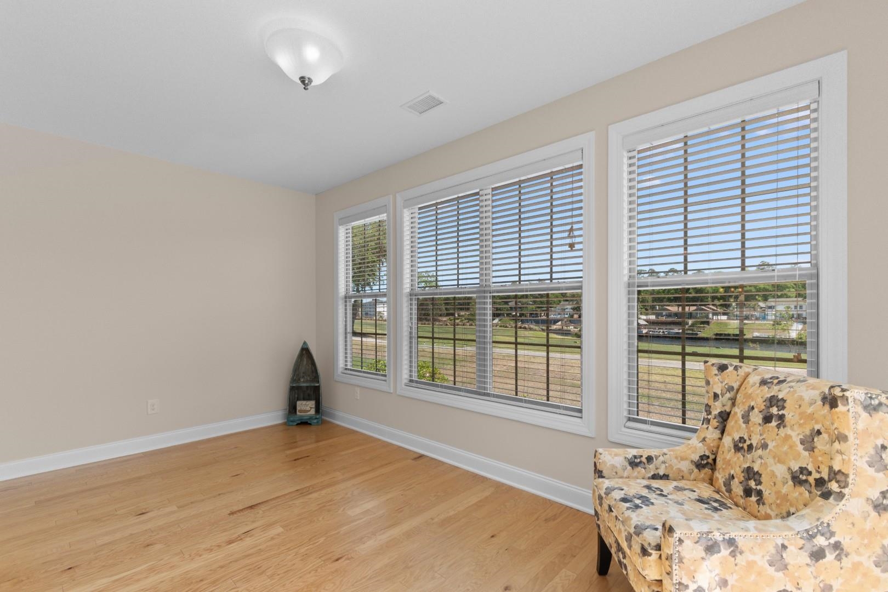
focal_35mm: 15
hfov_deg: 100.4
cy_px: 296
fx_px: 370
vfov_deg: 77.3
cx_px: 444
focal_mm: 10
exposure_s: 1/80
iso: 100
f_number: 4.5
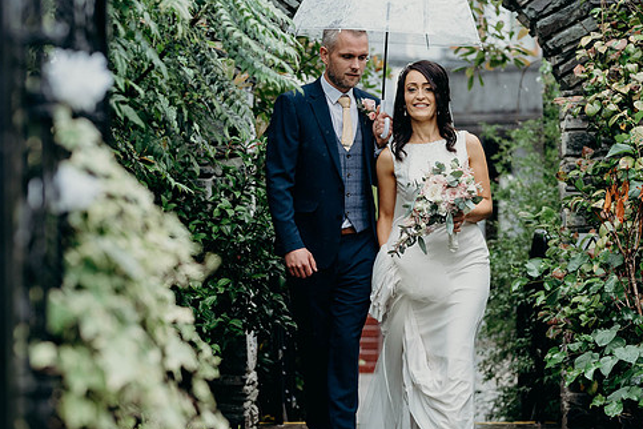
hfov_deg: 20.0
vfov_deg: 13.4
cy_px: 244
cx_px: 351
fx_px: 1822
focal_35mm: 102
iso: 500
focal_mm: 85
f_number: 2.5
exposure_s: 1/800
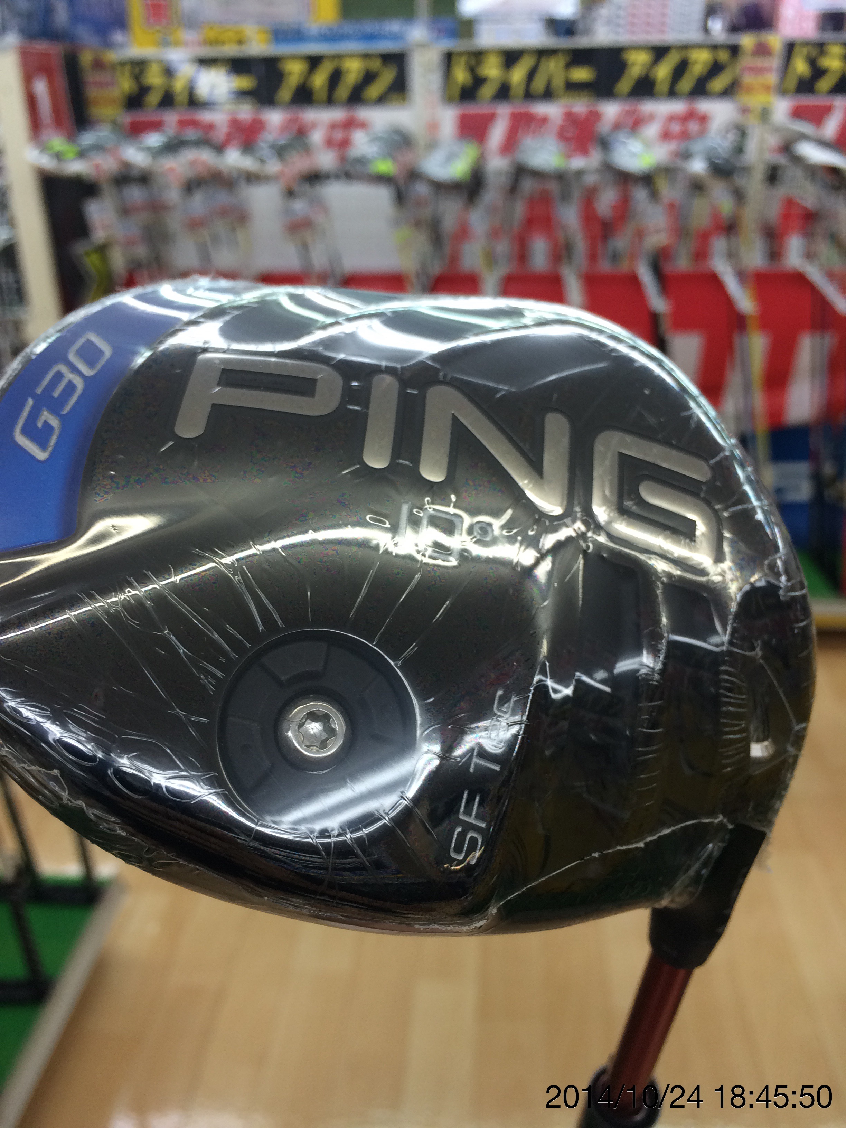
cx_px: 423
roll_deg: +2.0
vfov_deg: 61.7
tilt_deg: -25.7
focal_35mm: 29
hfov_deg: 48.2
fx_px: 945
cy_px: 564
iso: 64
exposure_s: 1/120
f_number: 2.2
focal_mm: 4.15
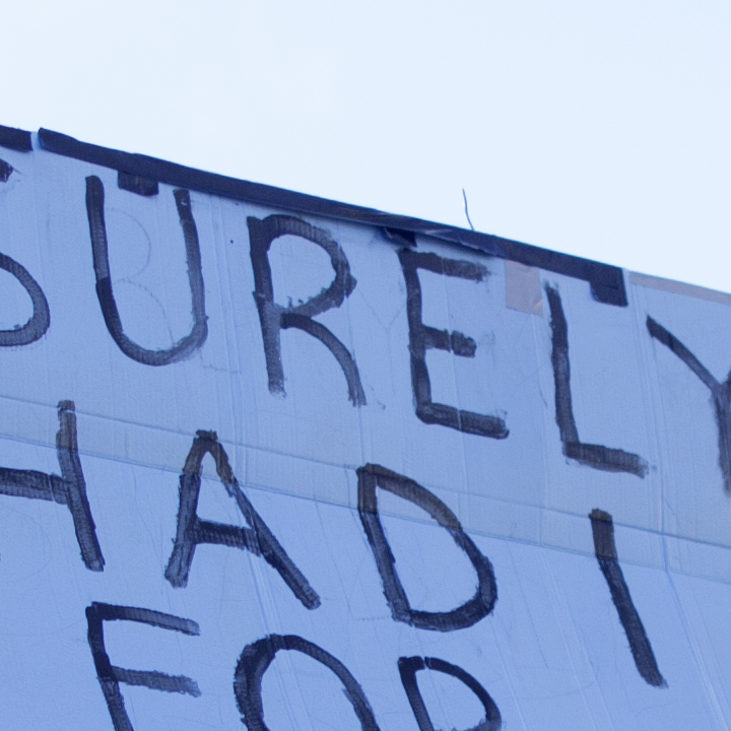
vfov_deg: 6.1
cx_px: 359
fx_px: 6826
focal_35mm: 286
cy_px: 692
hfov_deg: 6.1
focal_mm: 35
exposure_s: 1/640
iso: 100
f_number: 2.2
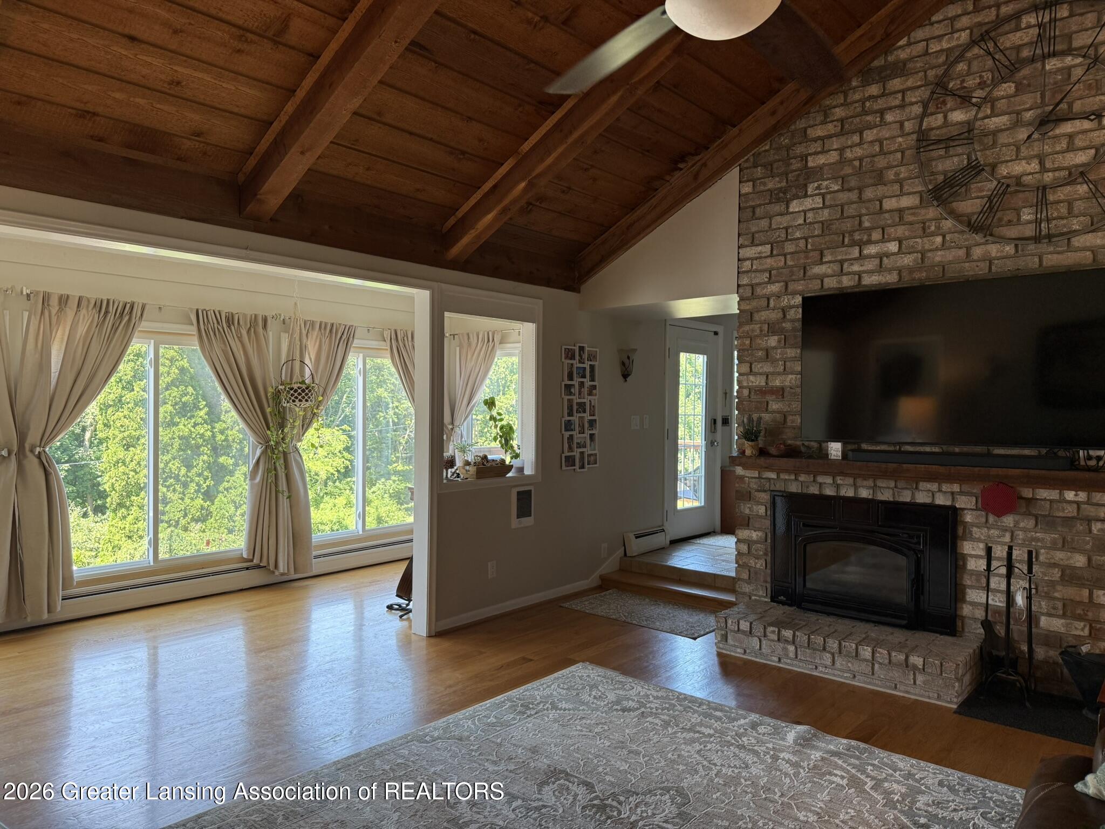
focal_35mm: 24
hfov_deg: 71.6
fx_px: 766
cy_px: 414
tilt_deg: -0.2
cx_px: 552
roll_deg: -0.2
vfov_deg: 56.8
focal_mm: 6.76
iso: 160
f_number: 1.78
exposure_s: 1/120
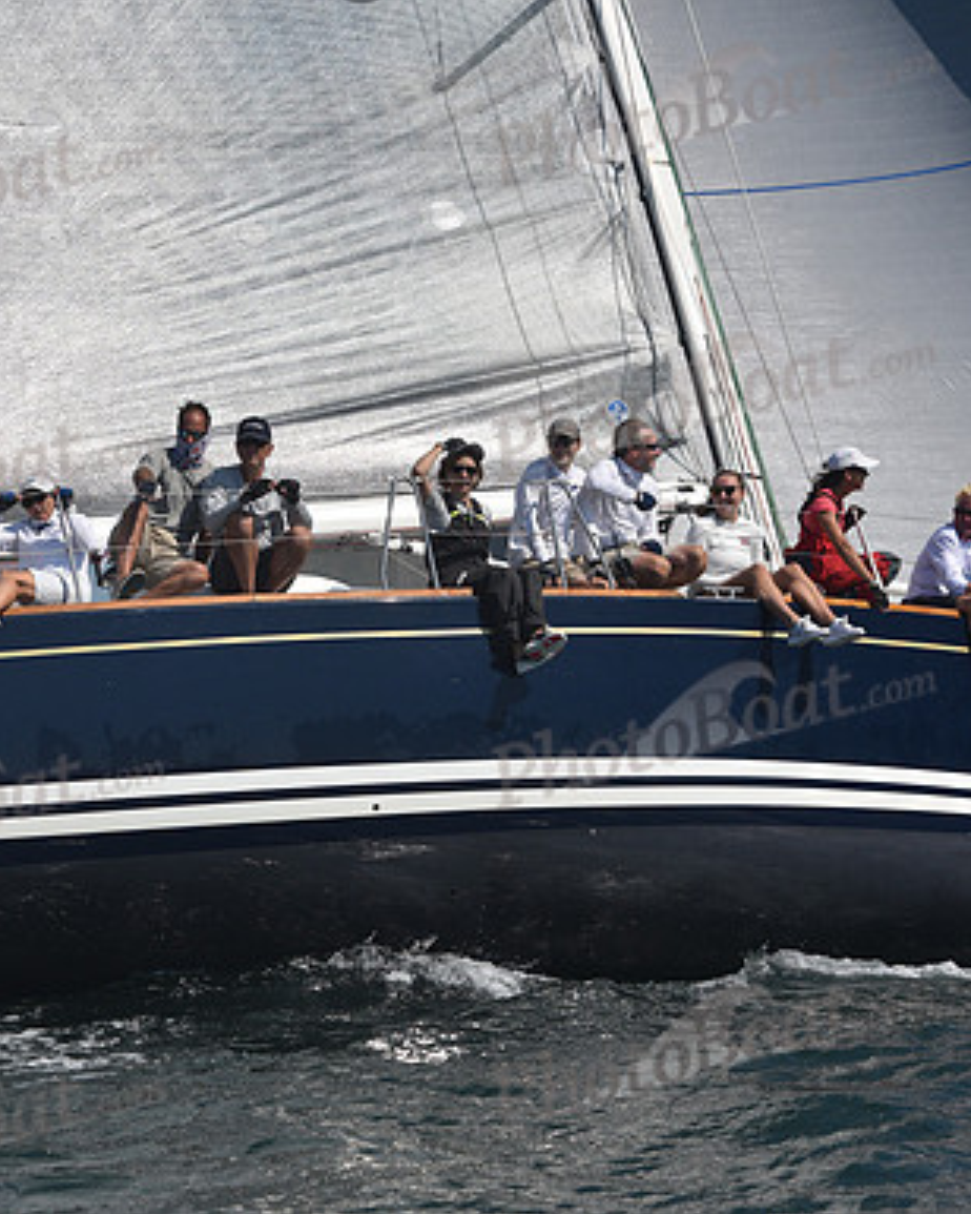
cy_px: 607
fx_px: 3556
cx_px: 331
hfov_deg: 15.5
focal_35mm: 99
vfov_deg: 19.4
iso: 250
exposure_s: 1/1250
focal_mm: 70
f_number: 5.6
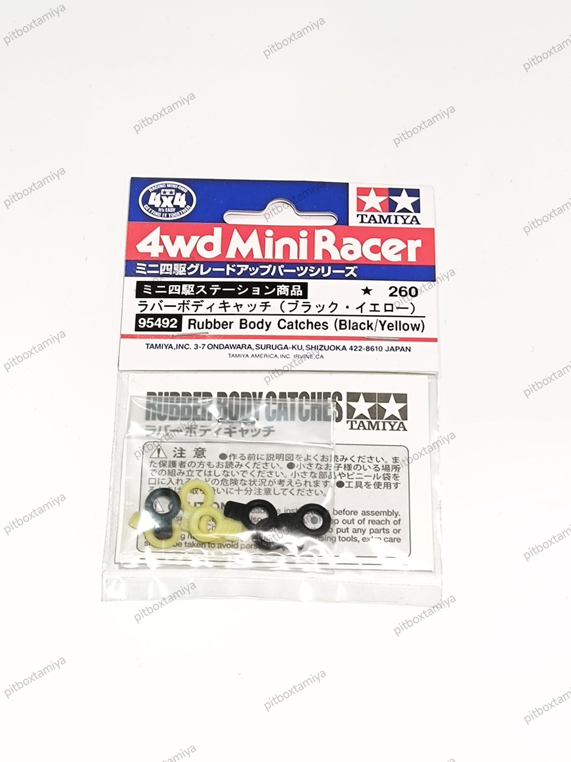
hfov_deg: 20.4
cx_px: 286
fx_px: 1584
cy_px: 381
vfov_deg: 27.0
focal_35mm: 72
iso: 320
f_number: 1.9
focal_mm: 6.92
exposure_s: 1/101
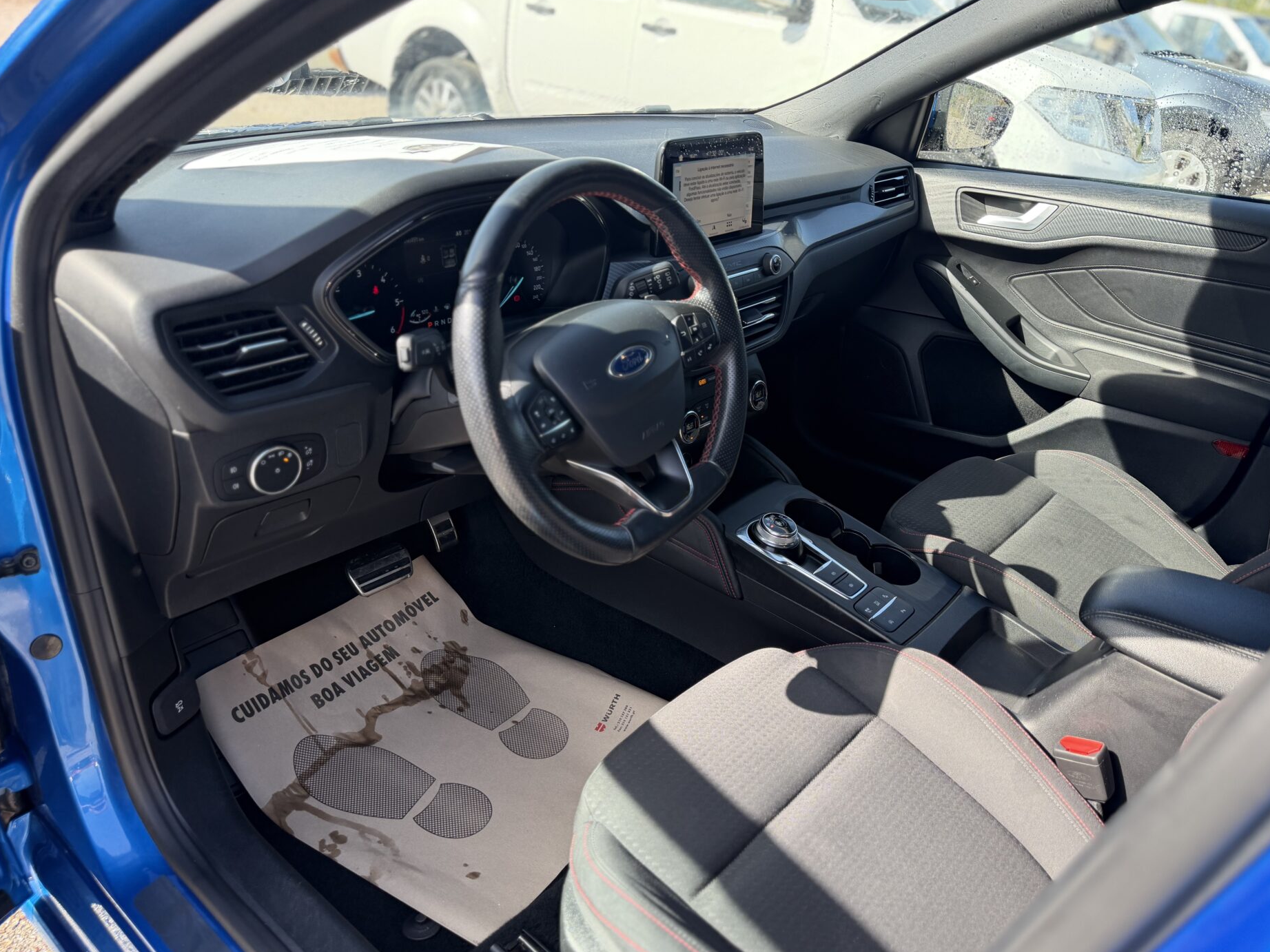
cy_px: 486
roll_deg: -6.4
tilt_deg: -23.6
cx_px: 655
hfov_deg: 69.4
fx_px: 917
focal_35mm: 25
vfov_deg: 54.9
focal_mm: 6.76
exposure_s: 1/484
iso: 100
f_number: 1.78
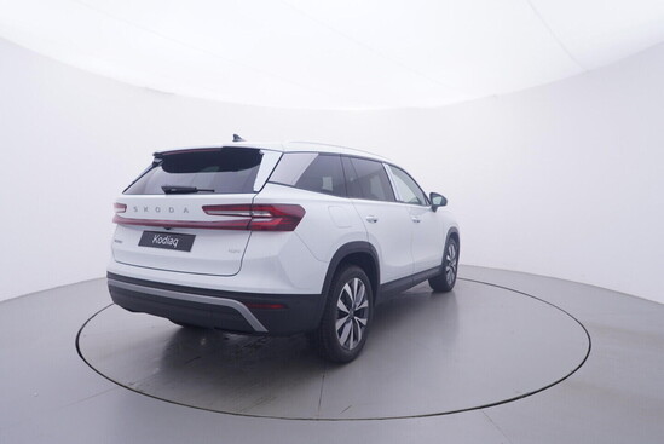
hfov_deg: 77.3
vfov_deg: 56.2
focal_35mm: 22
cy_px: 222
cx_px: 332
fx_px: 415
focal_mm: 15
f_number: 5
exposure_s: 1/80
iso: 200
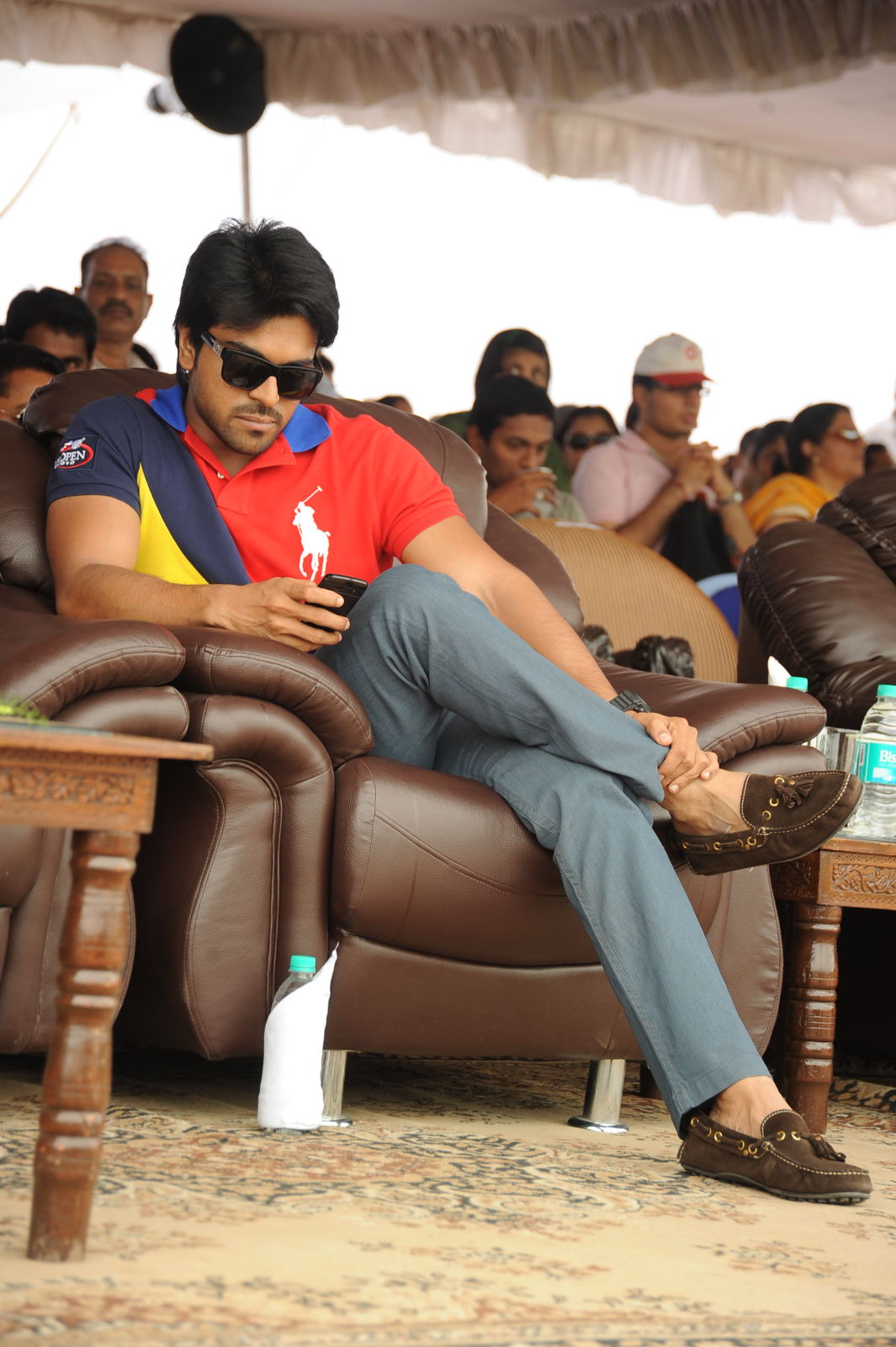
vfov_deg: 20.0
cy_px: 674
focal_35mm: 102
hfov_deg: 13.4
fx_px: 3812
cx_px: 448
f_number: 5.6
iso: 400
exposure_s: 1/125
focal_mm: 102
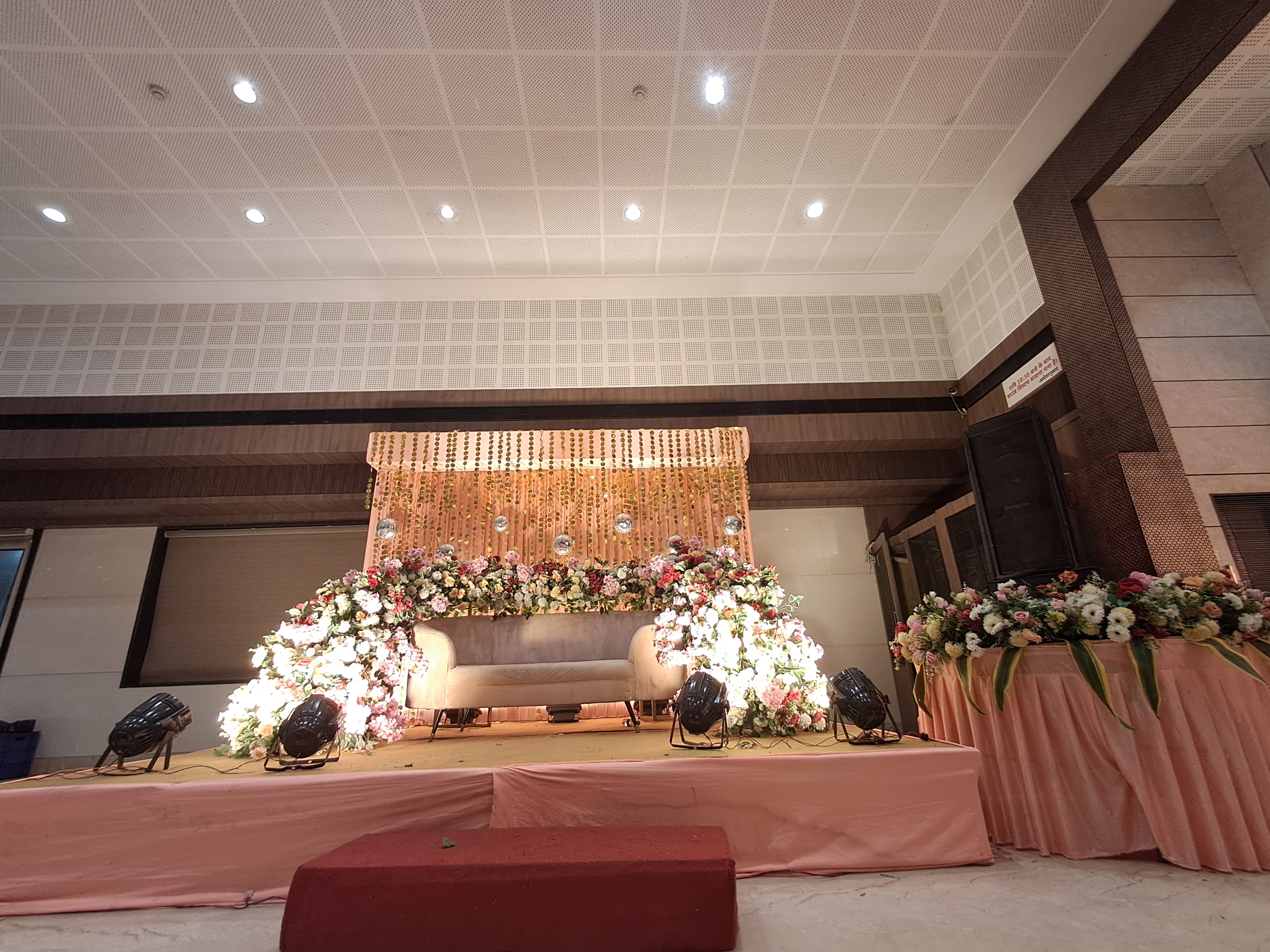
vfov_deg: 78.1
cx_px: 635
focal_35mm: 16
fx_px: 587
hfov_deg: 94.5
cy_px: 476
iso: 50
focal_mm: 1.64
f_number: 2.2
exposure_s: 1/50
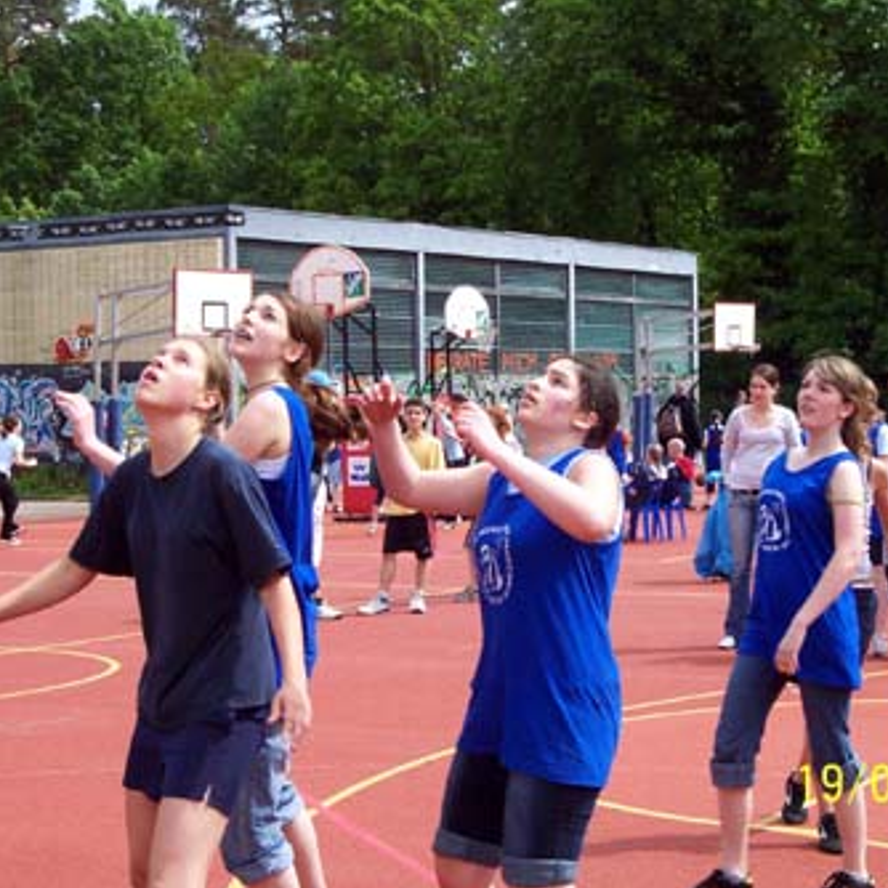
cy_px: 447
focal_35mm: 75
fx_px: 2177
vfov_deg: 23.1
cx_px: 508
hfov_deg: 23.0
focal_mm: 13.3
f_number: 5.6
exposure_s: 1/250
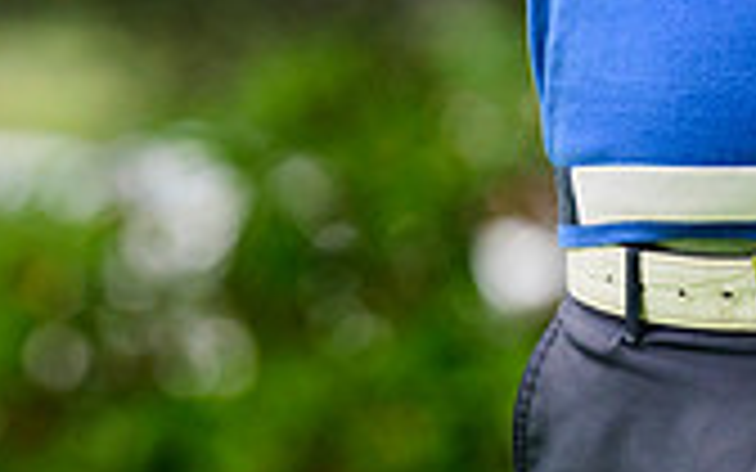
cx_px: 314
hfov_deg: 2.4
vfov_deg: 1.5
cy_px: -572
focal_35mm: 872
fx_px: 17966
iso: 1000
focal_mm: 200
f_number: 4
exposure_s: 1/1600
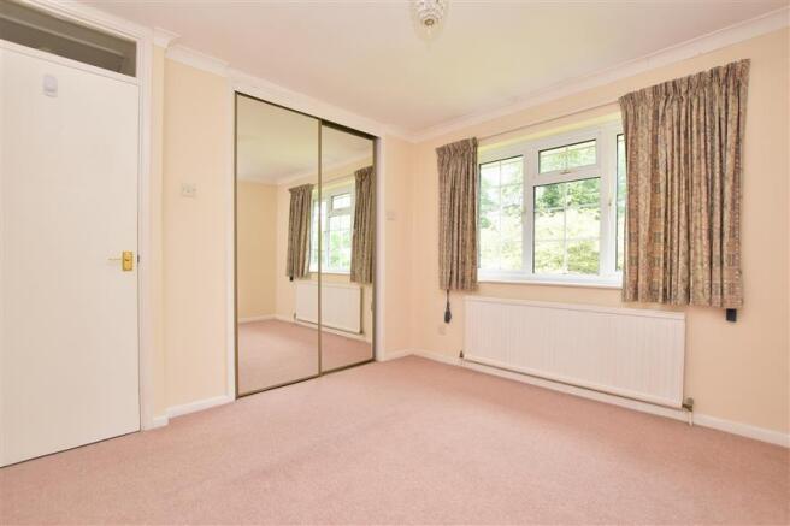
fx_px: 329
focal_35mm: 15
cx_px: 395
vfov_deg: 77.3
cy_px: 263
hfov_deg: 100.4
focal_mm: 10
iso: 400
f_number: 9
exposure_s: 1/80
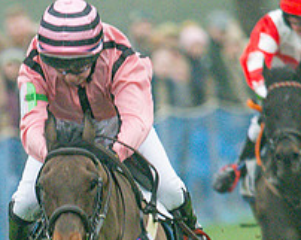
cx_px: -80
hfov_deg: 0.9
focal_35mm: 2124
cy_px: 295
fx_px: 18894
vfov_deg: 0.7
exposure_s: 1/1250
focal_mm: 400
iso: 800
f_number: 5
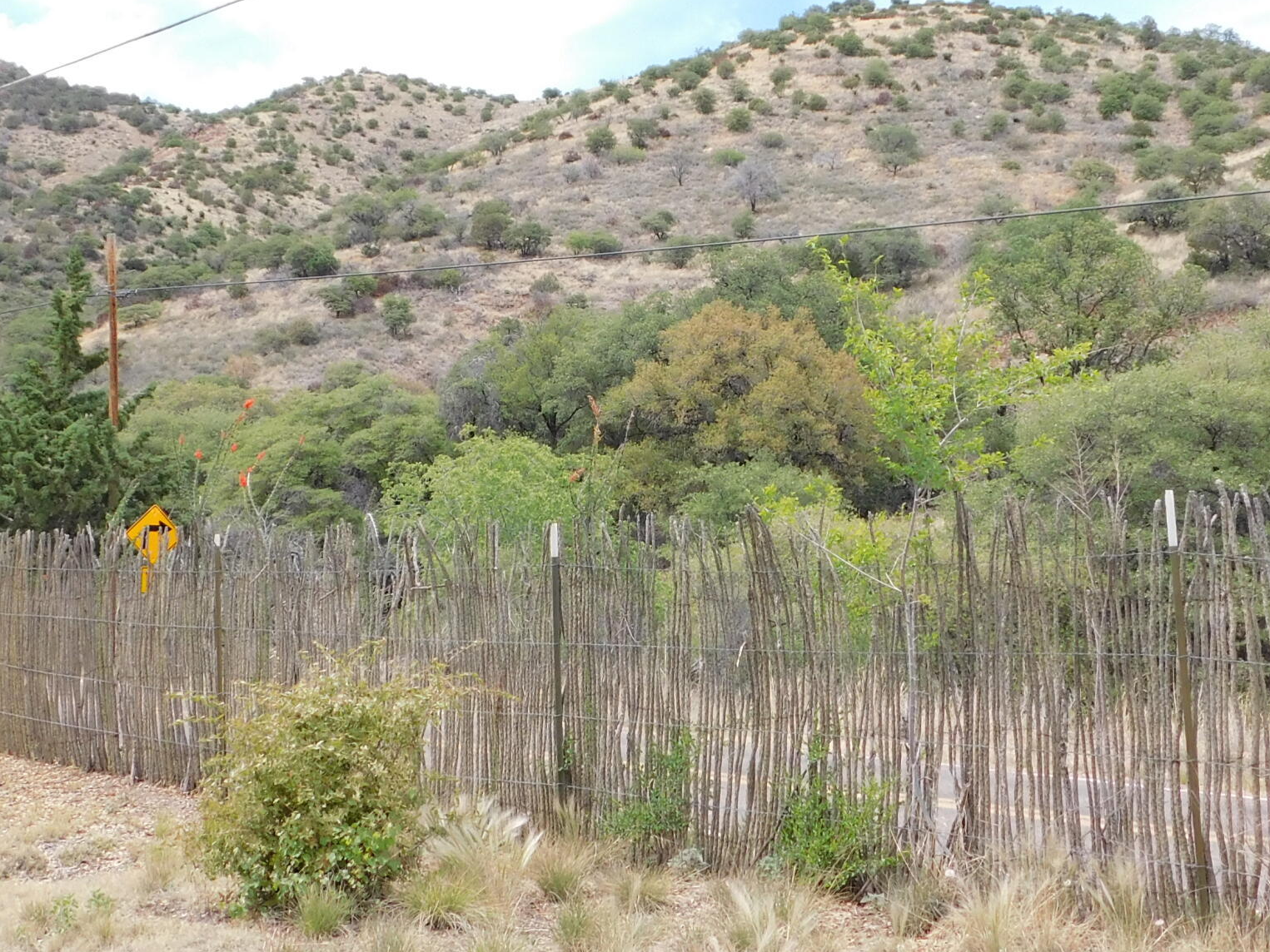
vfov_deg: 24.7
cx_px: 609
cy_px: 292
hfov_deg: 32.7
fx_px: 2165
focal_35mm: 59
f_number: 3.2
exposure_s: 1/500
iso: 125
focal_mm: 5.3
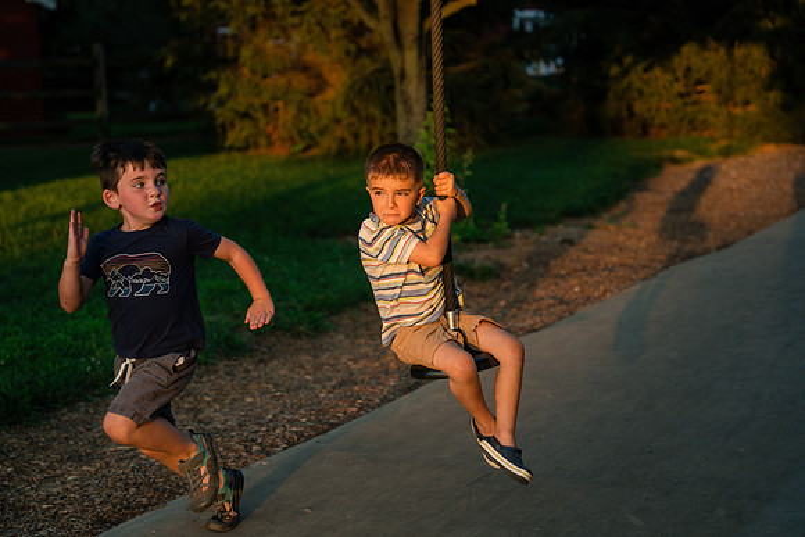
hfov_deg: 28.8
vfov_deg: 19.5
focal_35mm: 70
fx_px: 1566
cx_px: 402
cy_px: 268
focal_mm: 70
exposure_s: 1/1250
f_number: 2.8
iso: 200
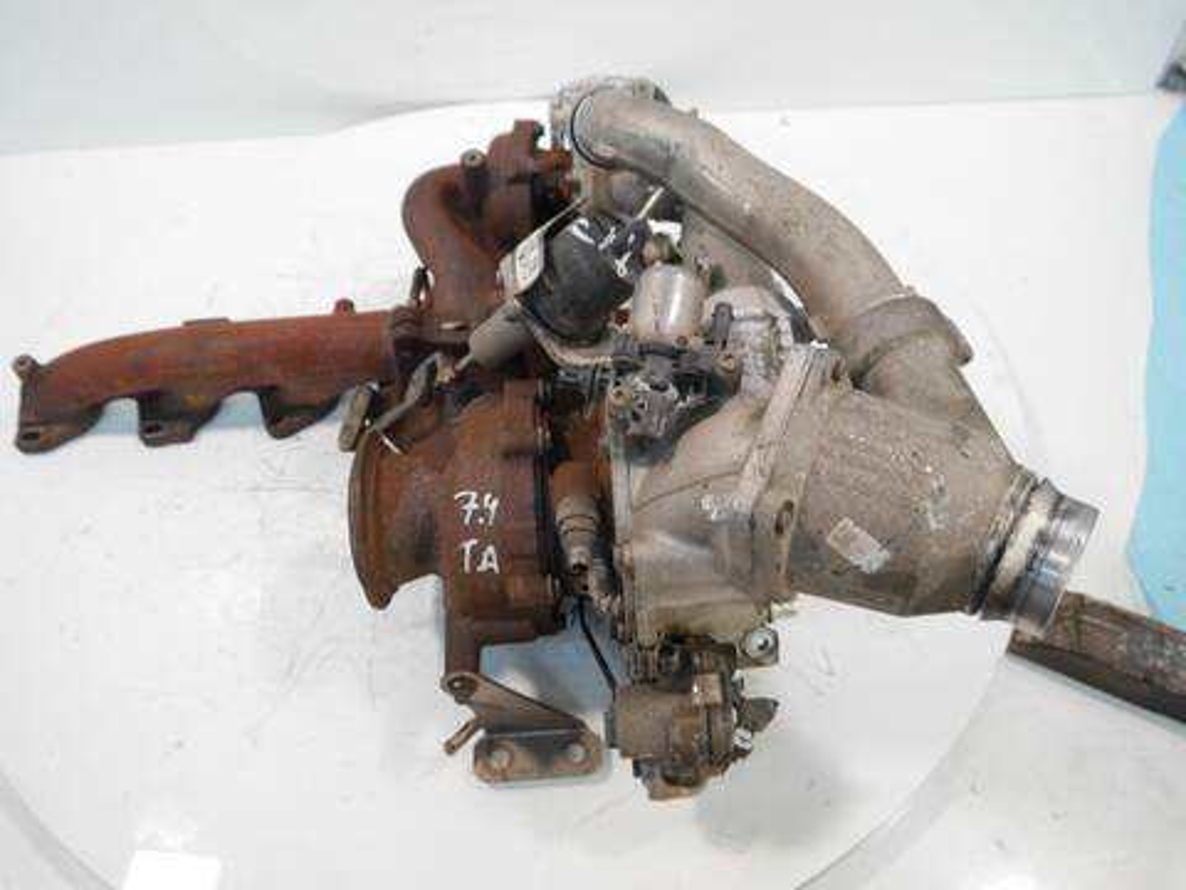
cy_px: 445
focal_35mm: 28
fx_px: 959
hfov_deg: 63.4
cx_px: 593
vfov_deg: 49.7
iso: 640
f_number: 3.5
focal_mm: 14
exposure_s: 1/60
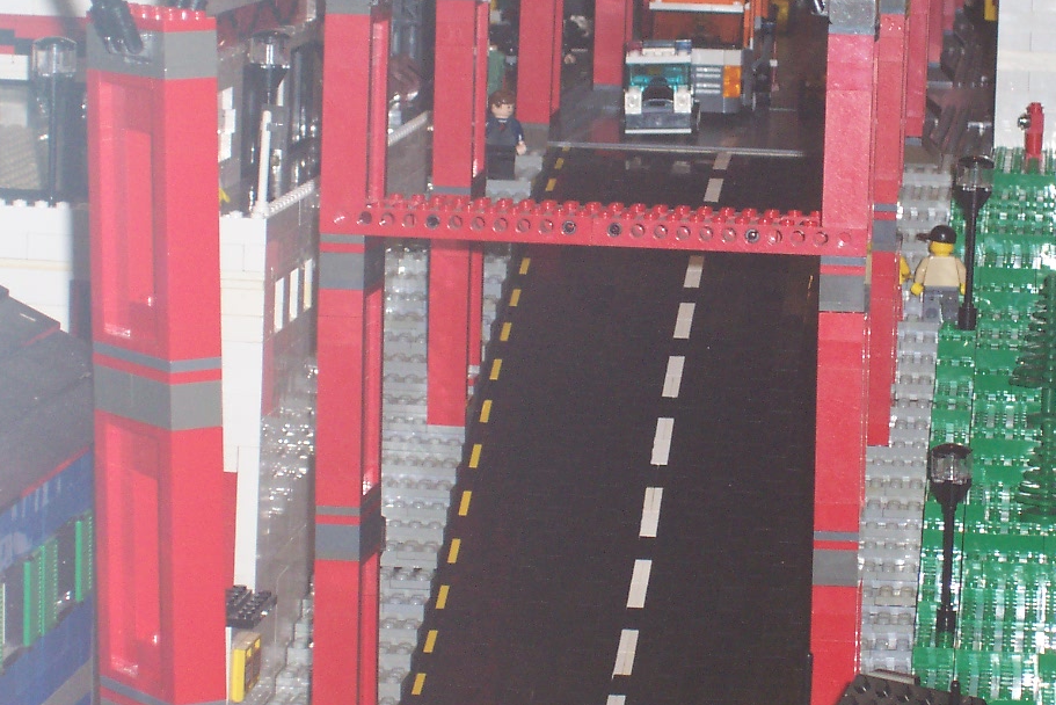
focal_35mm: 152
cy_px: 315
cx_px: 686
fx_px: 4460
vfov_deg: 9.0
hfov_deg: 13.5
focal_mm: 16.8
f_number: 4.8
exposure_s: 1/90
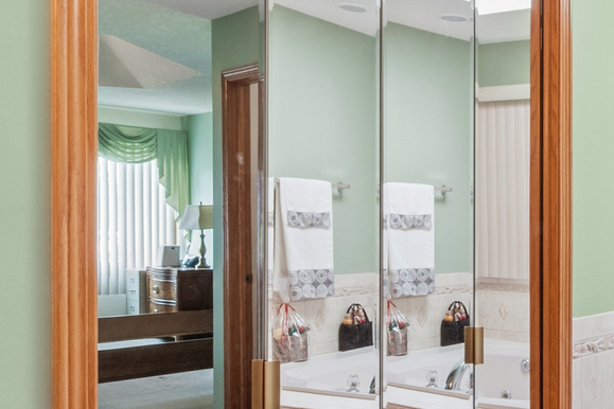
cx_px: 666
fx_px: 716
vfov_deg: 31.8
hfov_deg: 38.8
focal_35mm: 42
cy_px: 237
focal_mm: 10
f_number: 22
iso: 400
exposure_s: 1.6
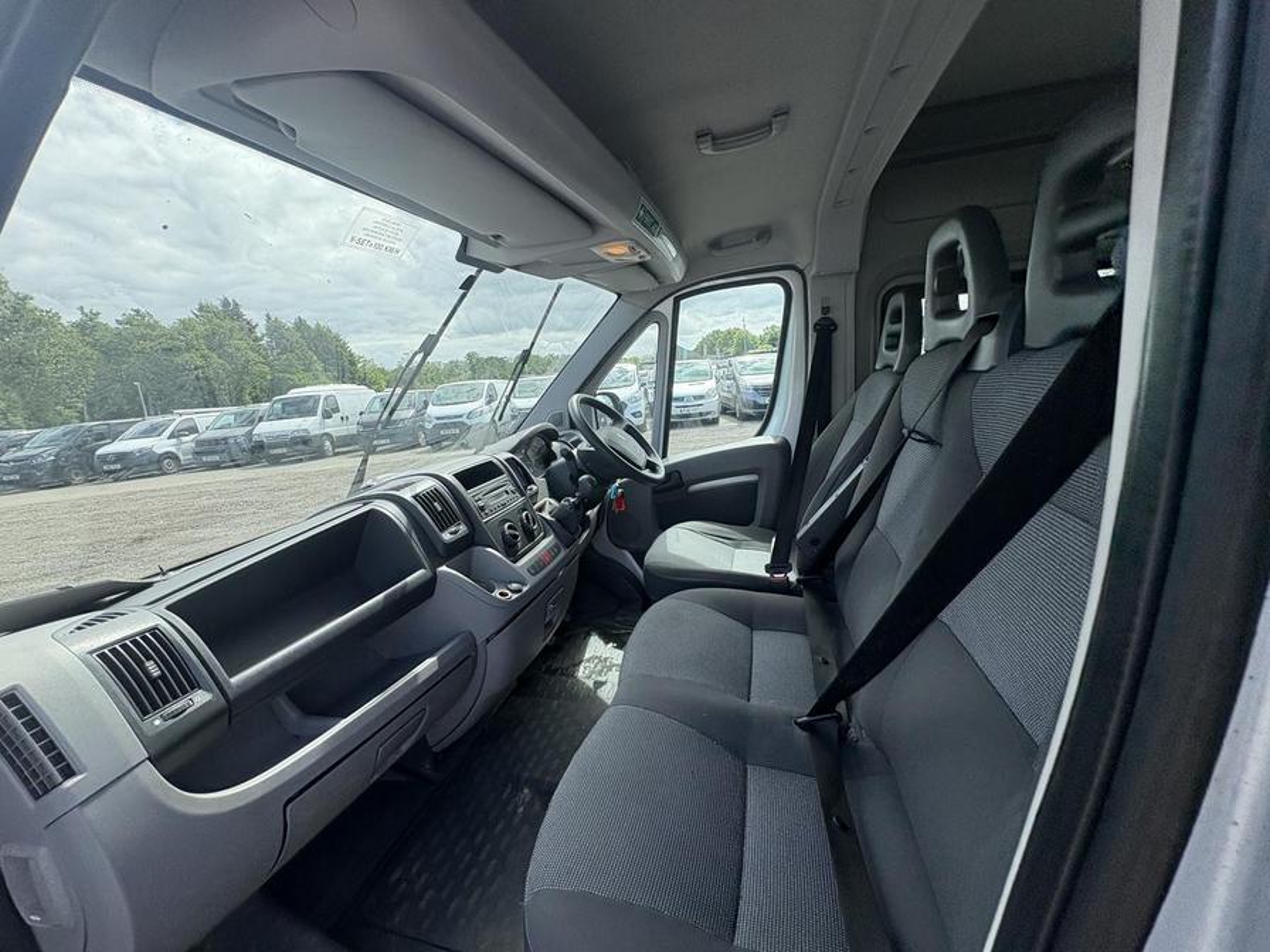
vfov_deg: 85.7
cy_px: 476
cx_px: 635
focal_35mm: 14
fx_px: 514
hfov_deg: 102.1
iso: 50
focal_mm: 2.22
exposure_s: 1/596
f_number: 2.2
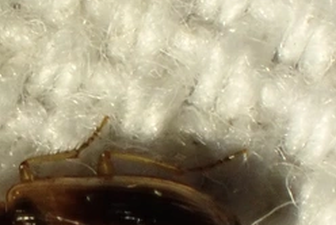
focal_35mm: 268
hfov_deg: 7.7
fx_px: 2504
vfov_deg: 5.1
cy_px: 237
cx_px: 33
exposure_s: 1/400
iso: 320
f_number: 18
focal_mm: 18
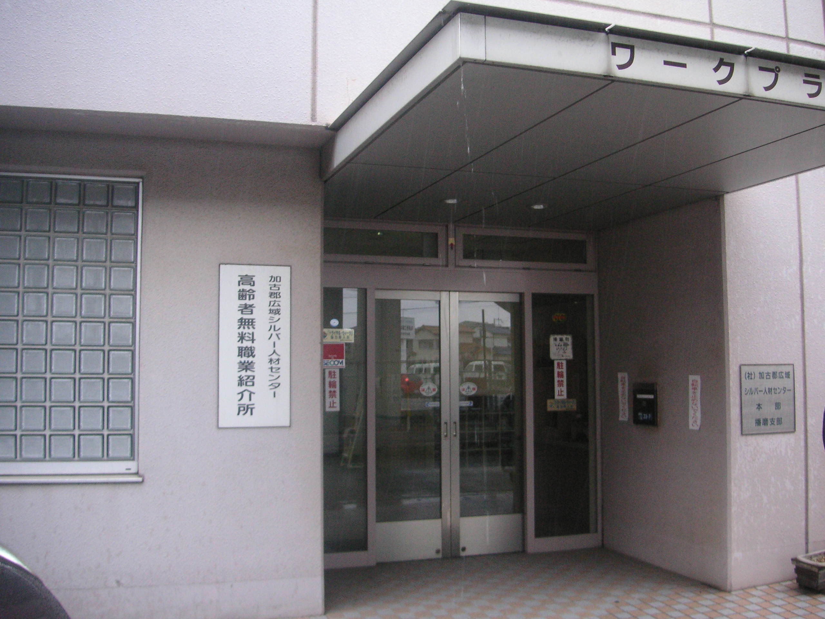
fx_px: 882
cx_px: 412
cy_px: 310
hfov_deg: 50.1
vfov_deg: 38.7
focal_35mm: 37
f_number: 2.8
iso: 100
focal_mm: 6.1
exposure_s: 1/45
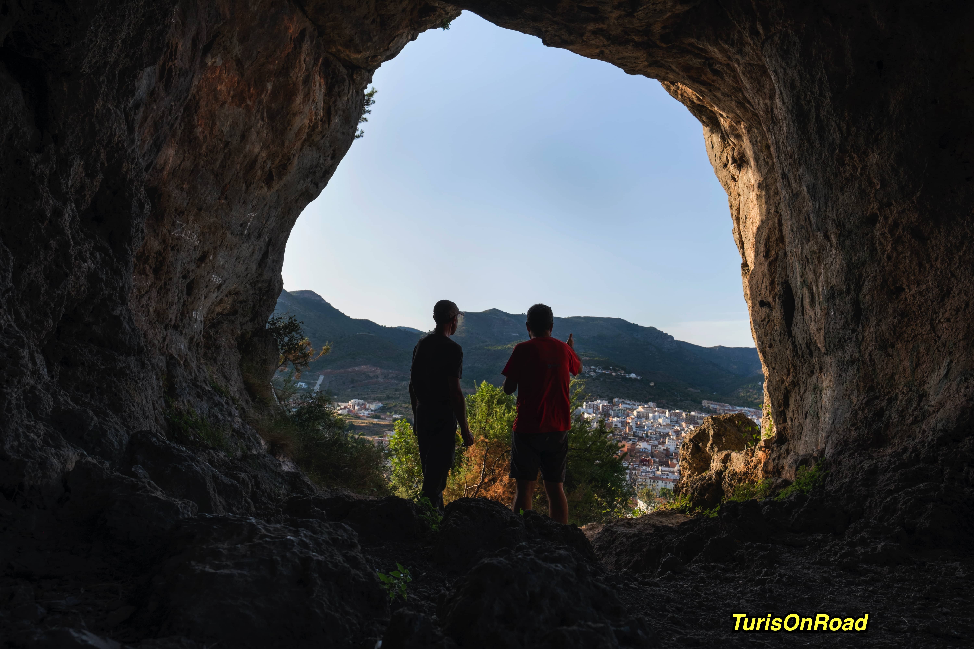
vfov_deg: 53.1
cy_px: 324
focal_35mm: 24
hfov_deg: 73.7
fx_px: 649
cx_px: 487
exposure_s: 1/160
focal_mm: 16
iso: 200
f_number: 6.4
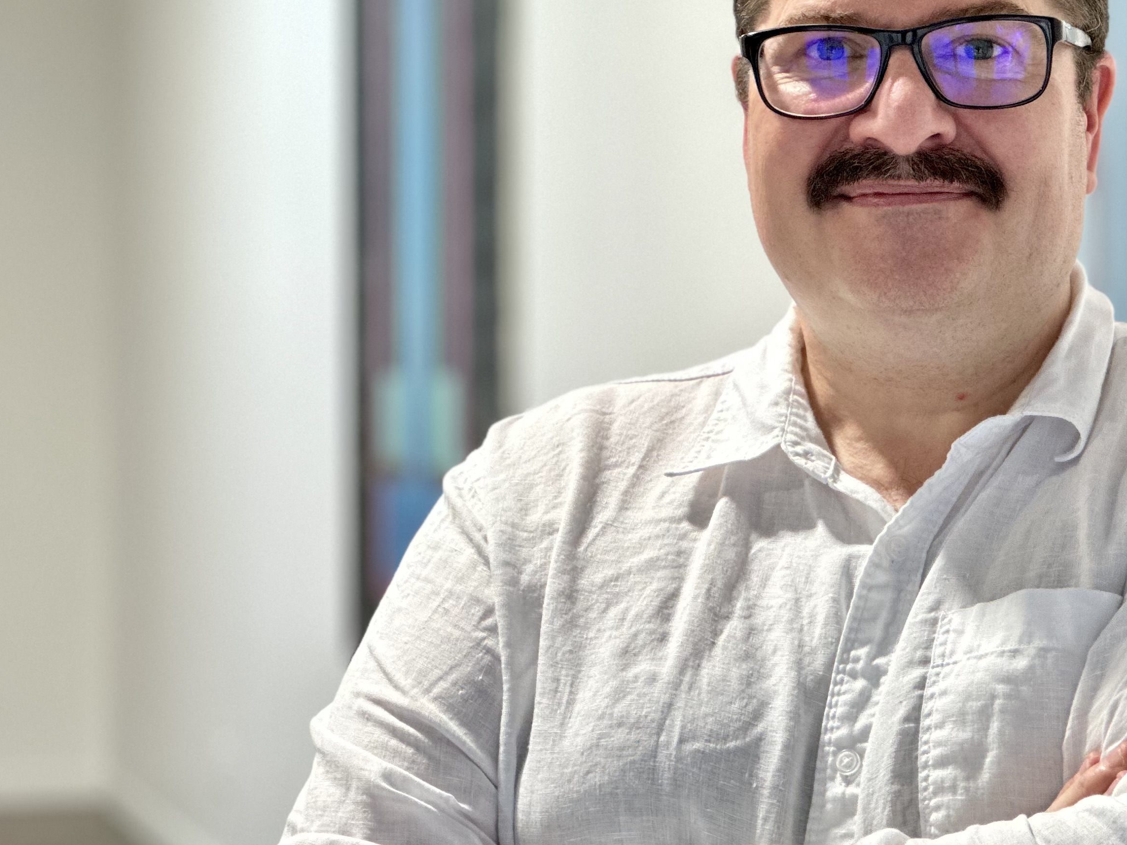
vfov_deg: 11.1
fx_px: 4363
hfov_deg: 14.6
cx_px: 869
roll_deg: -0.3
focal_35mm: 134
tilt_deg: -1.8
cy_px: 439
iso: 250
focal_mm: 9
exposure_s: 1/100
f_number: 2.8
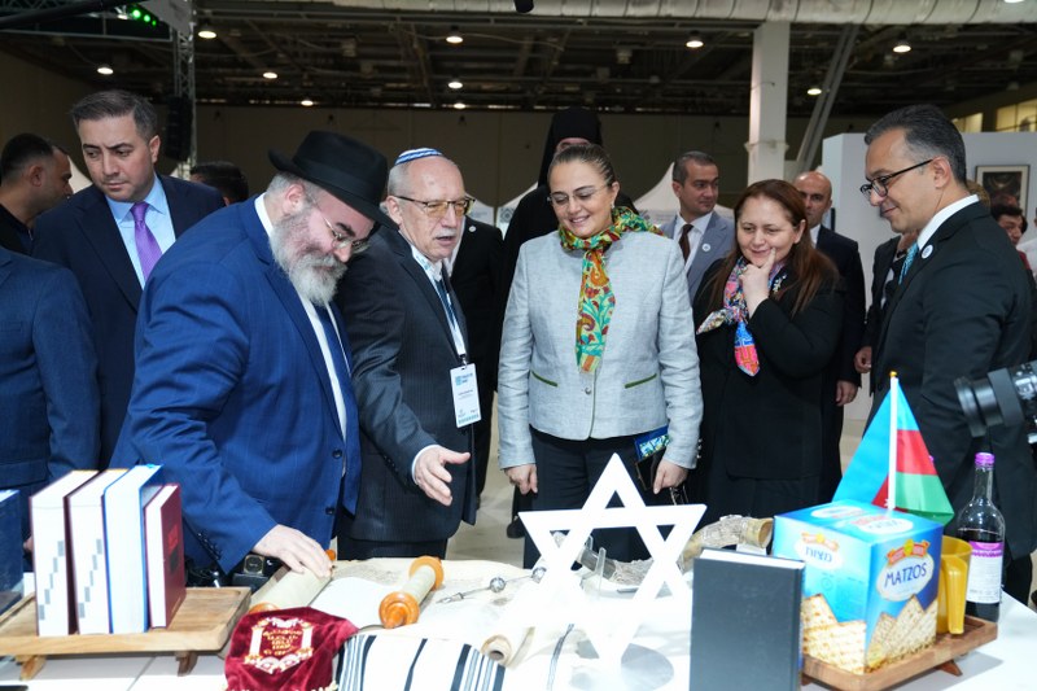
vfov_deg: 37.8
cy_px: 346
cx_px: 518
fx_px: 1008
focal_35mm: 35
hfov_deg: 54.4
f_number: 4
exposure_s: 1/200
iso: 2500
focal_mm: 35
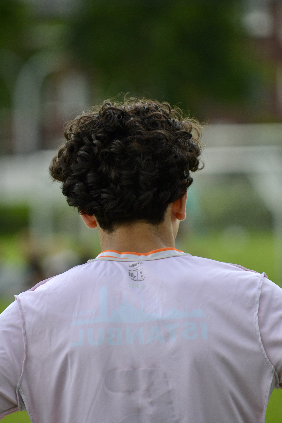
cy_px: 212
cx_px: 141
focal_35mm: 450
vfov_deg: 4.6
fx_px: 5287
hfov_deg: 3.1
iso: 400
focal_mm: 300
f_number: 5.6
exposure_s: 1/800
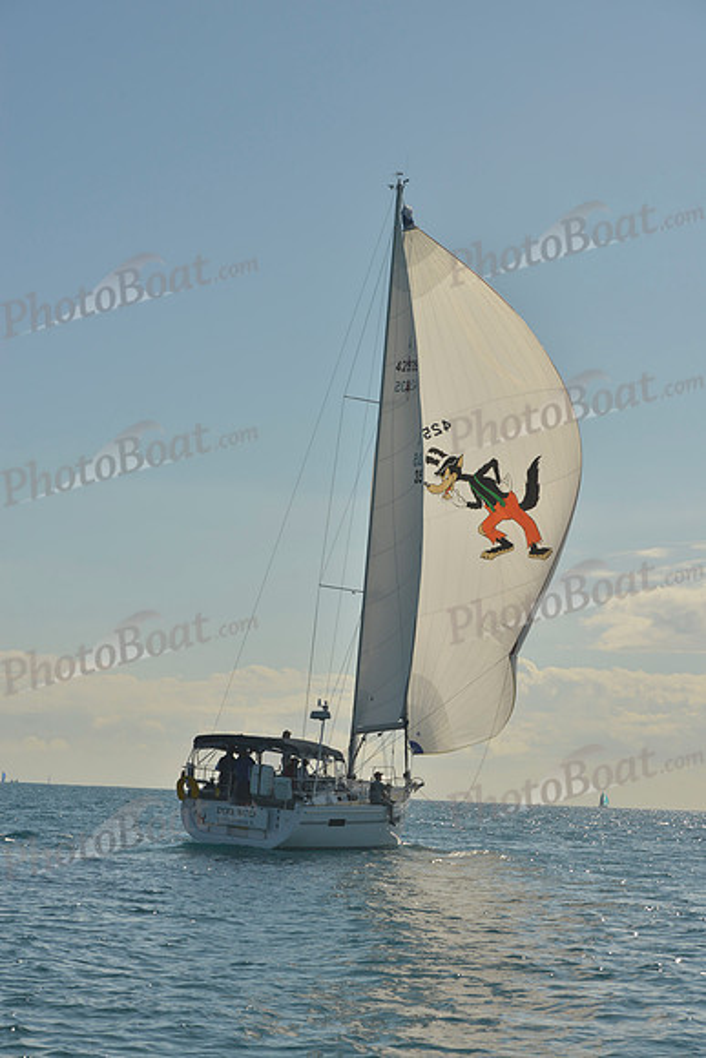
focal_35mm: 70
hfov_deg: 19.5
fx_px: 2058
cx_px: 353
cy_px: 529
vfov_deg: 28.8
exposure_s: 1/640
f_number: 10
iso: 200
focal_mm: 70
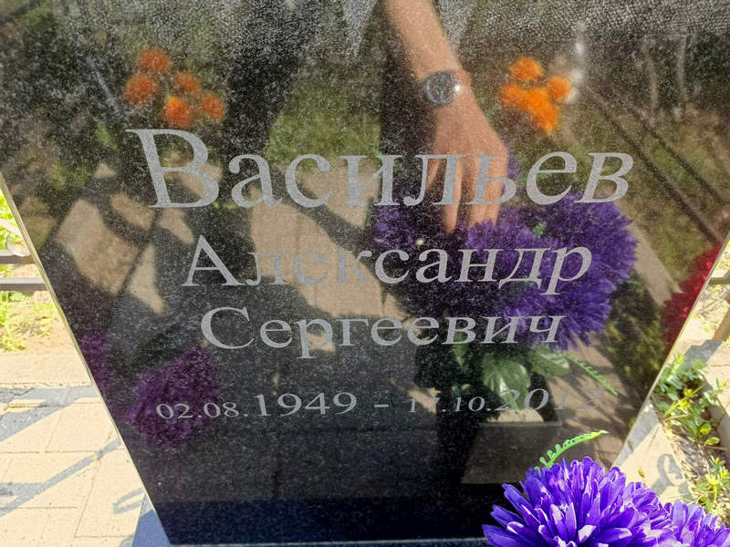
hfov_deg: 69.4
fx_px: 527
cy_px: 274
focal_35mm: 25
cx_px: 365
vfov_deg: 54.9
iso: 132
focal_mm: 4.76
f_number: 1.69
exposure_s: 1/100
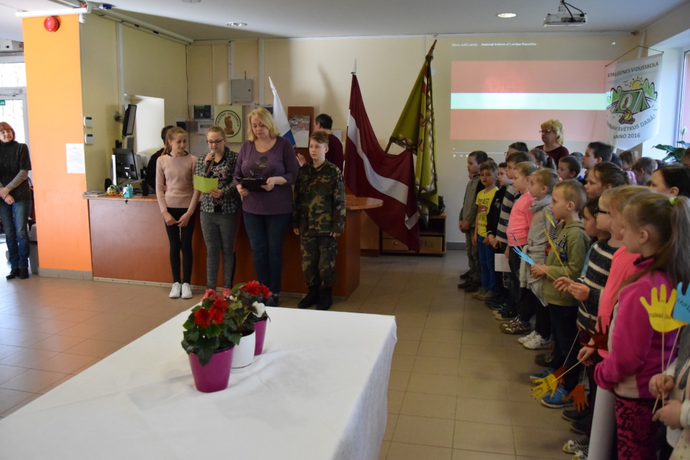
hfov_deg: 59.5
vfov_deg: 41.7
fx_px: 604
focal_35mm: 32
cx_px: 345
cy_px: 230
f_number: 3.8
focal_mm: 21
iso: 3200
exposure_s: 1/500
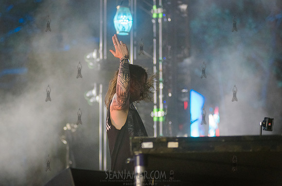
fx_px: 1083
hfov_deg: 14.8
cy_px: 88
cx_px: 127
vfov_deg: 9.8
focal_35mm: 139
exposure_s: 1/320
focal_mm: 125
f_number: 3.2
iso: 6400
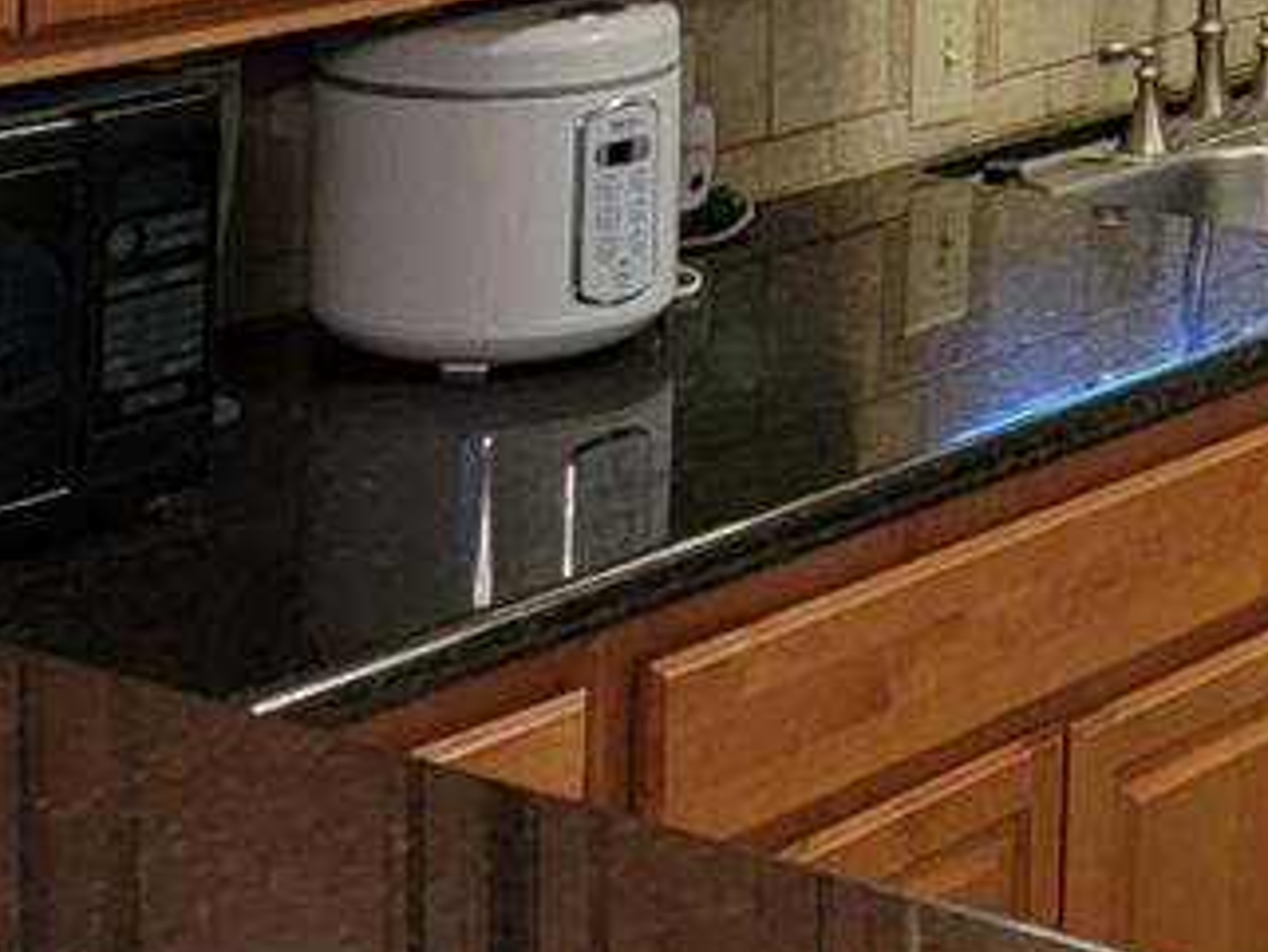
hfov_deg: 16.8
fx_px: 4104
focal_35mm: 112
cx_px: 1501
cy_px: -506
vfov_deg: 12.5
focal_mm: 6.7
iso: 250
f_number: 1.8
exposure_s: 1/40
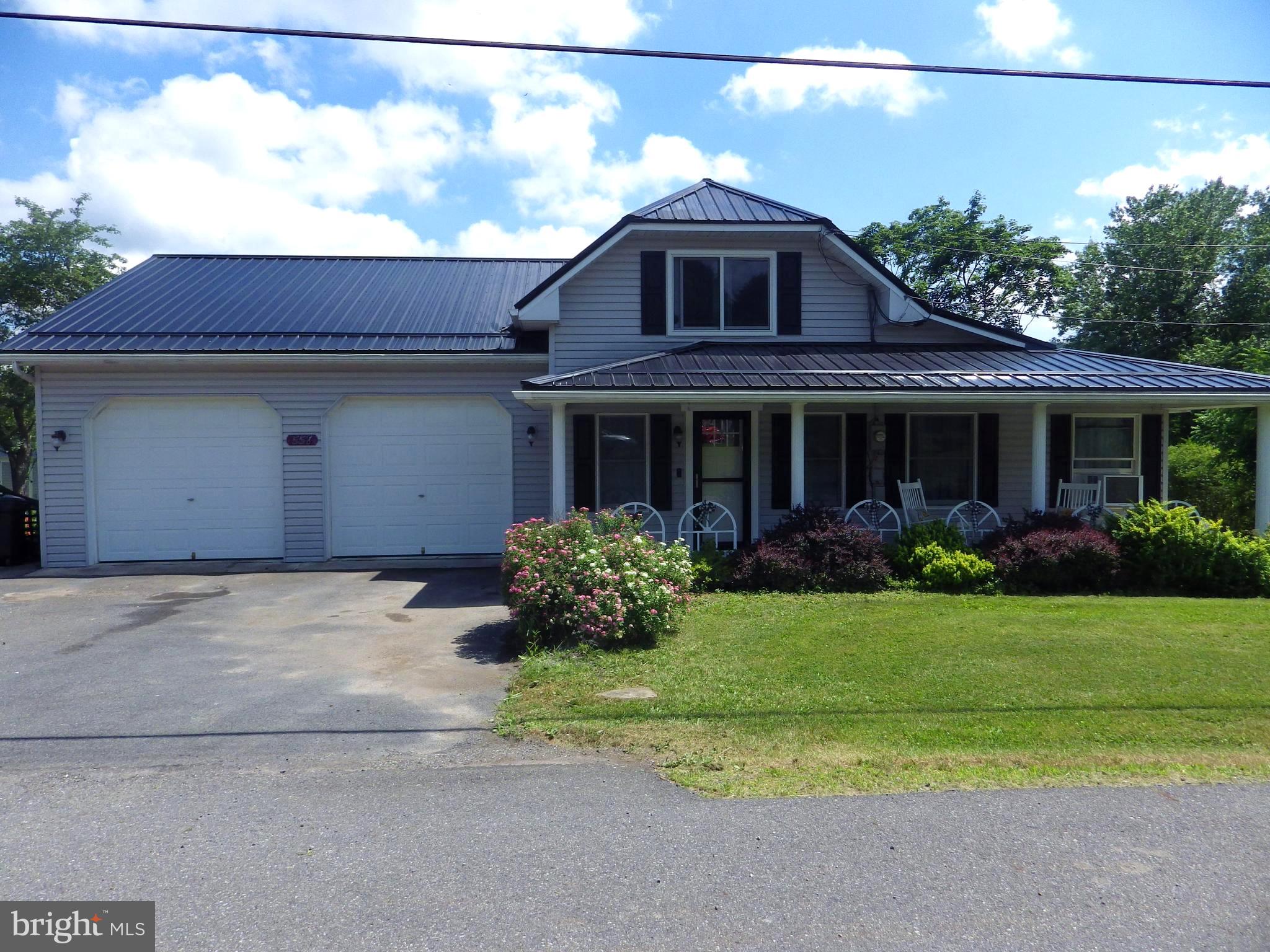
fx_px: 807
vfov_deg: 61.1
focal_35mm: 22
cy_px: 476
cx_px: 635
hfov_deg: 76.4
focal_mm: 4
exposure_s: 1/1250
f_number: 3.1
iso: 100
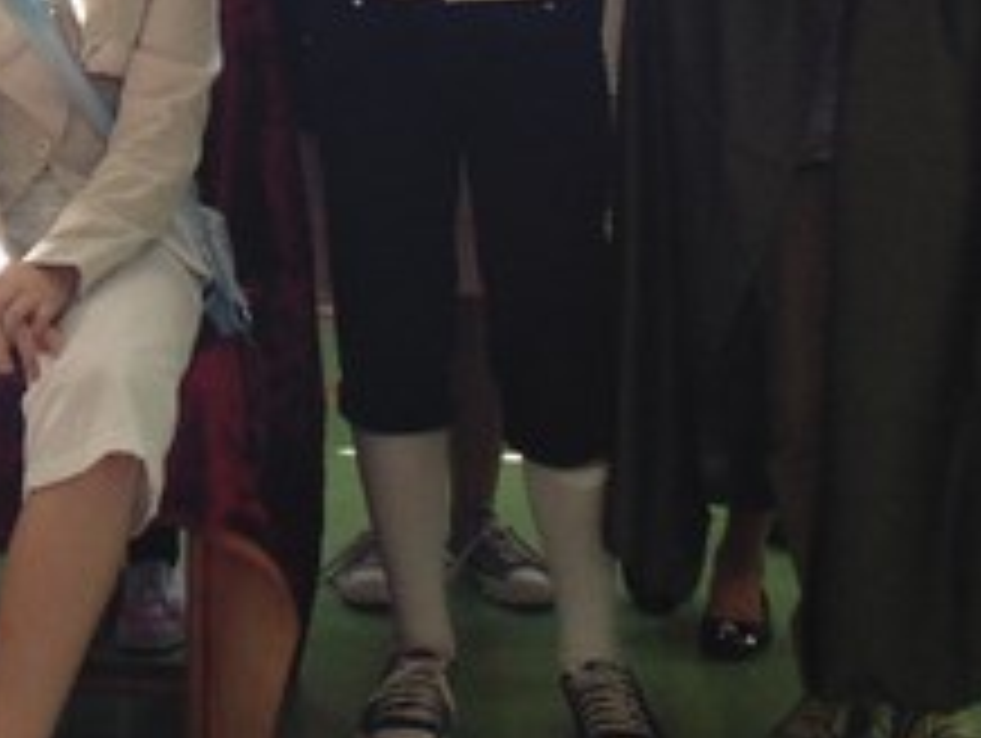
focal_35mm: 88
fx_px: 2497
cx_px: 9
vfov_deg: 16.3
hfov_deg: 21.5
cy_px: -99
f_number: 3.1
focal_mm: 4.3
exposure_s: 1/40
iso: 100
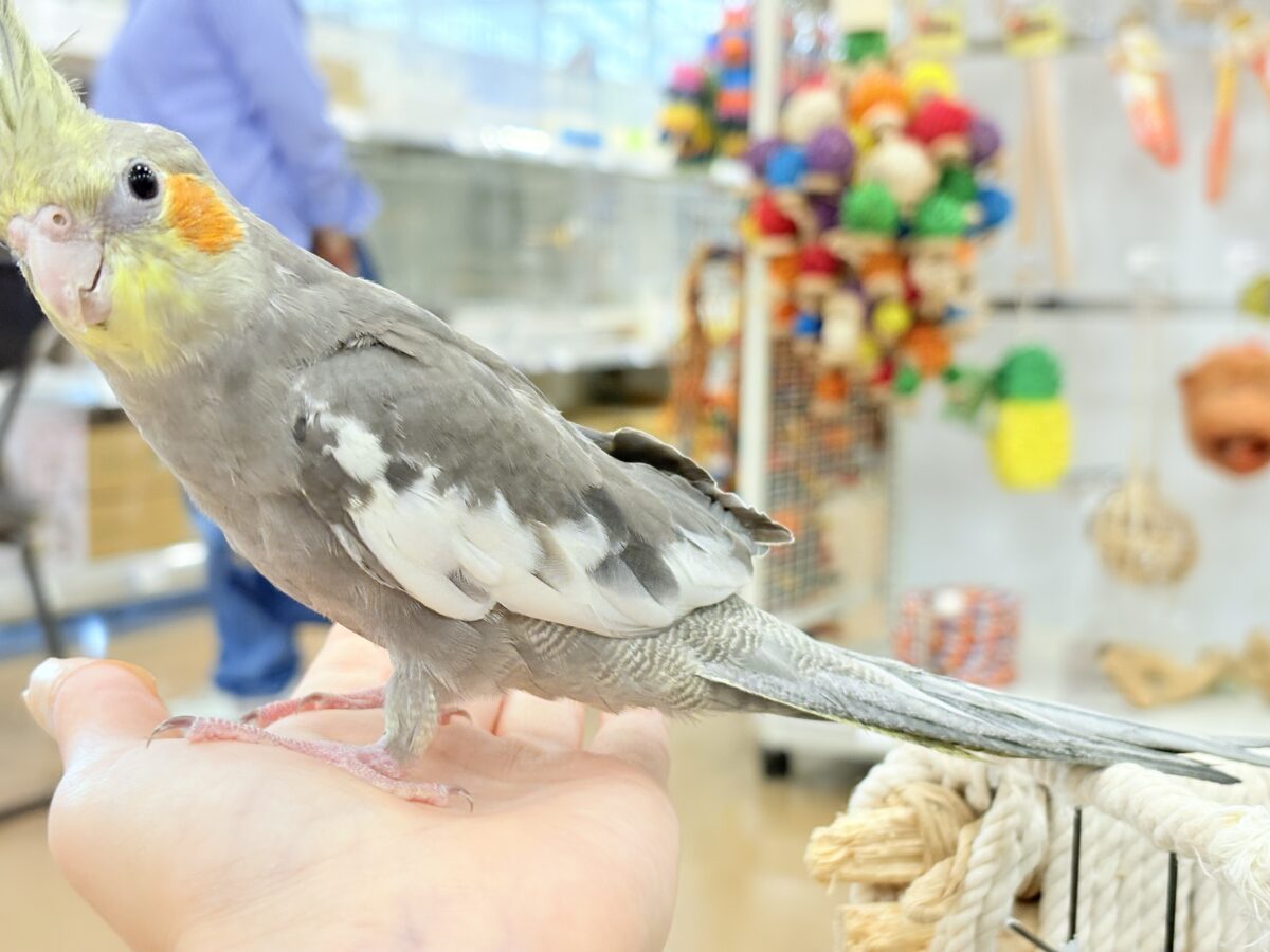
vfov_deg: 28.0
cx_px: 635
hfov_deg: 36.8
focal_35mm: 52
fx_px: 1908
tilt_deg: -5.2
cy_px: 476
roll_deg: +0.5
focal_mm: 5.96
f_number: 1.6
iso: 125
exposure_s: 1/100
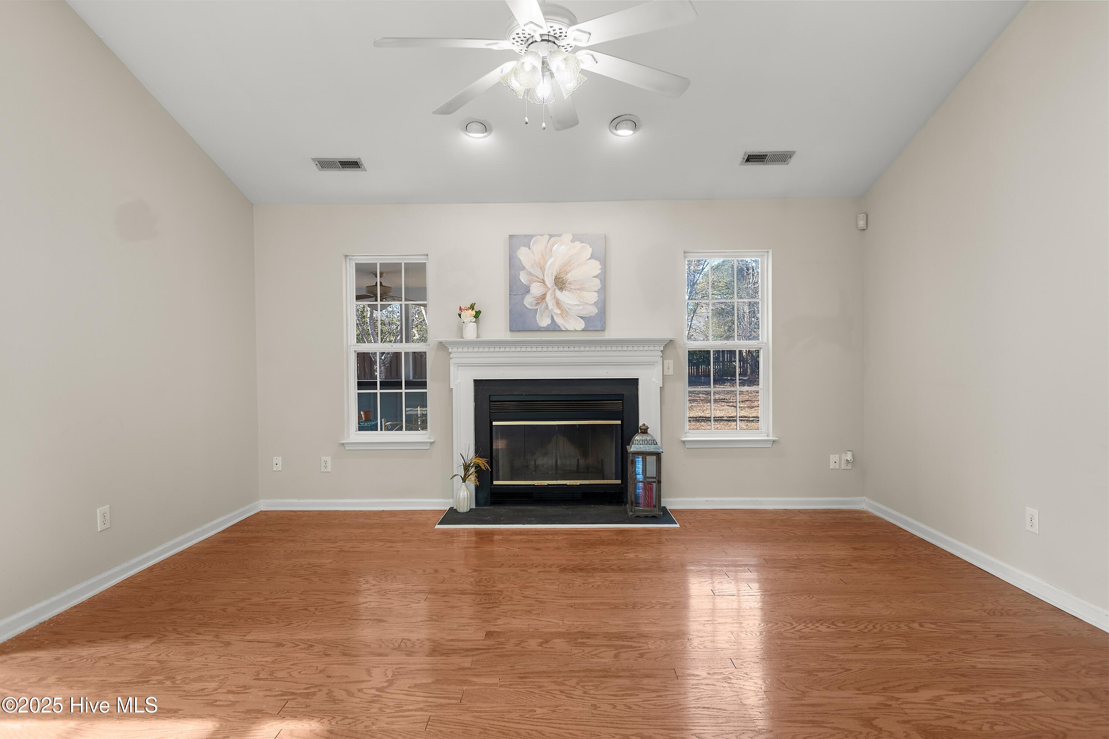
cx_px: 554
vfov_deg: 64.6
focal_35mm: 19
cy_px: 370
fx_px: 585
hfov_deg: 86.9
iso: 100
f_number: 4.8
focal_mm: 13
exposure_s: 1/3
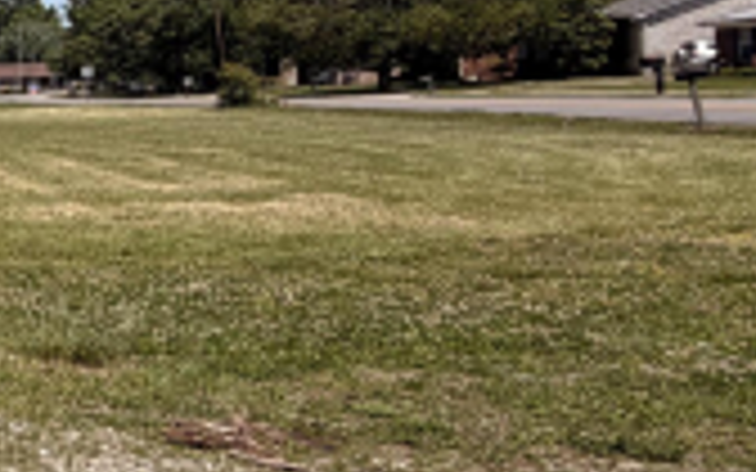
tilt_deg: -1.7
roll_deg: +3.9
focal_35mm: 59
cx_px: -677
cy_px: 166
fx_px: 1216
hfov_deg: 20.6
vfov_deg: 21.9
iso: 20
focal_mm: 2.22
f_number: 2.2
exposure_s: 1/1001
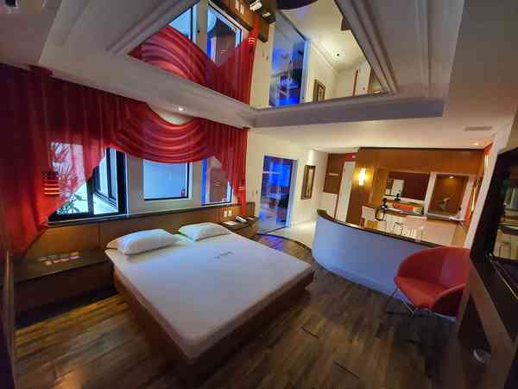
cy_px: 194
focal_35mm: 13
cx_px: 259
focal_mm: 1.8
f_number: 2.2
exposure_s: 1/30
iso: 500
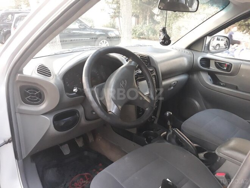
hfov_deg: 65.3
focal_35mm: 27
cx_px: 125
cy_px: 94
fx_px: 195
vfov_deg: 51.4
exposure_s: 1/25
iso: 400
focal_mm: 3.71
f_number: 1.7
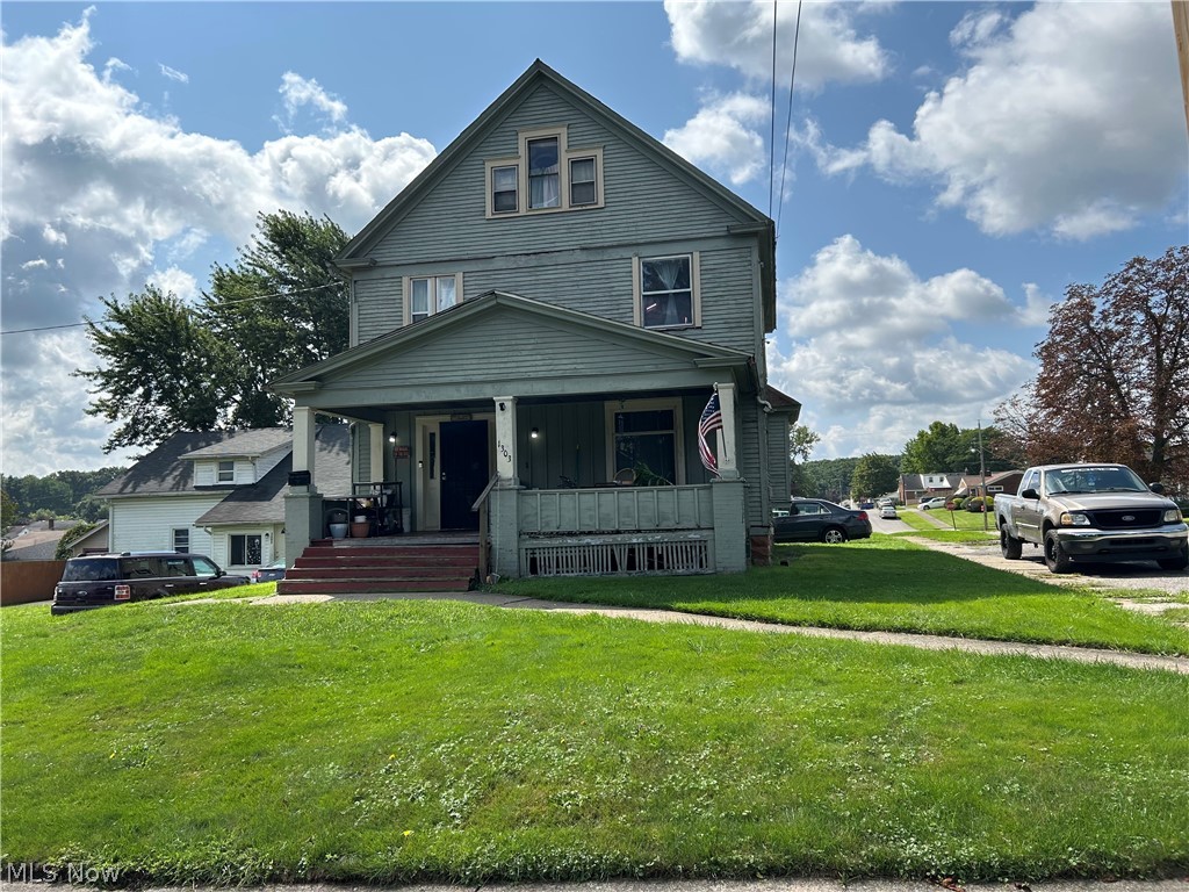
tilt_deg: +4.7
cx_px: 594
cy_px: 446
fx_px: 893
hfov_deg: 67.3
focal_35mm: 26
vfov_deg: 53.1
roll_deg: +1.6
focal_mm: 5.7
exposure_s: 1/4444
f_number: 1.5
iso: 50
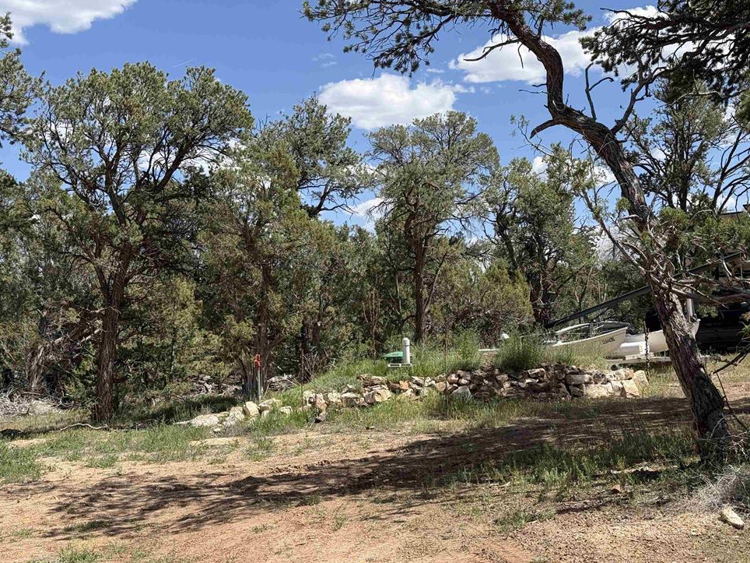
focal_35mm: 51
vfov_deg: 28.6
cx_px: 390
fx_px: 1105
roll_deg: -0.2
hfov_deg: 37.5
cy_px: 266
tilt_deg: +3.8
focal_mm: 6.76
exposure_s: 1/3534
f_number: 1.78
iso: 64
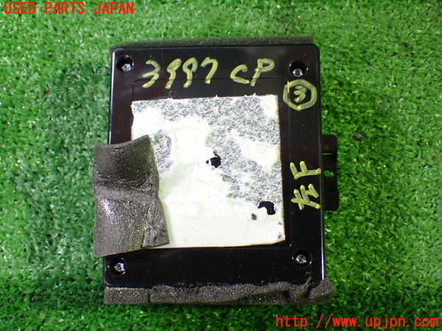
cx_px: 221
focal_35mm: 50
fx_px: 638
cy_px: 166
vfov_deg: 29.1
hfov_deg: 38.2
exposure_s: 1/50
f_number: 3.2
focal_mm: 9.01
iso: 1250
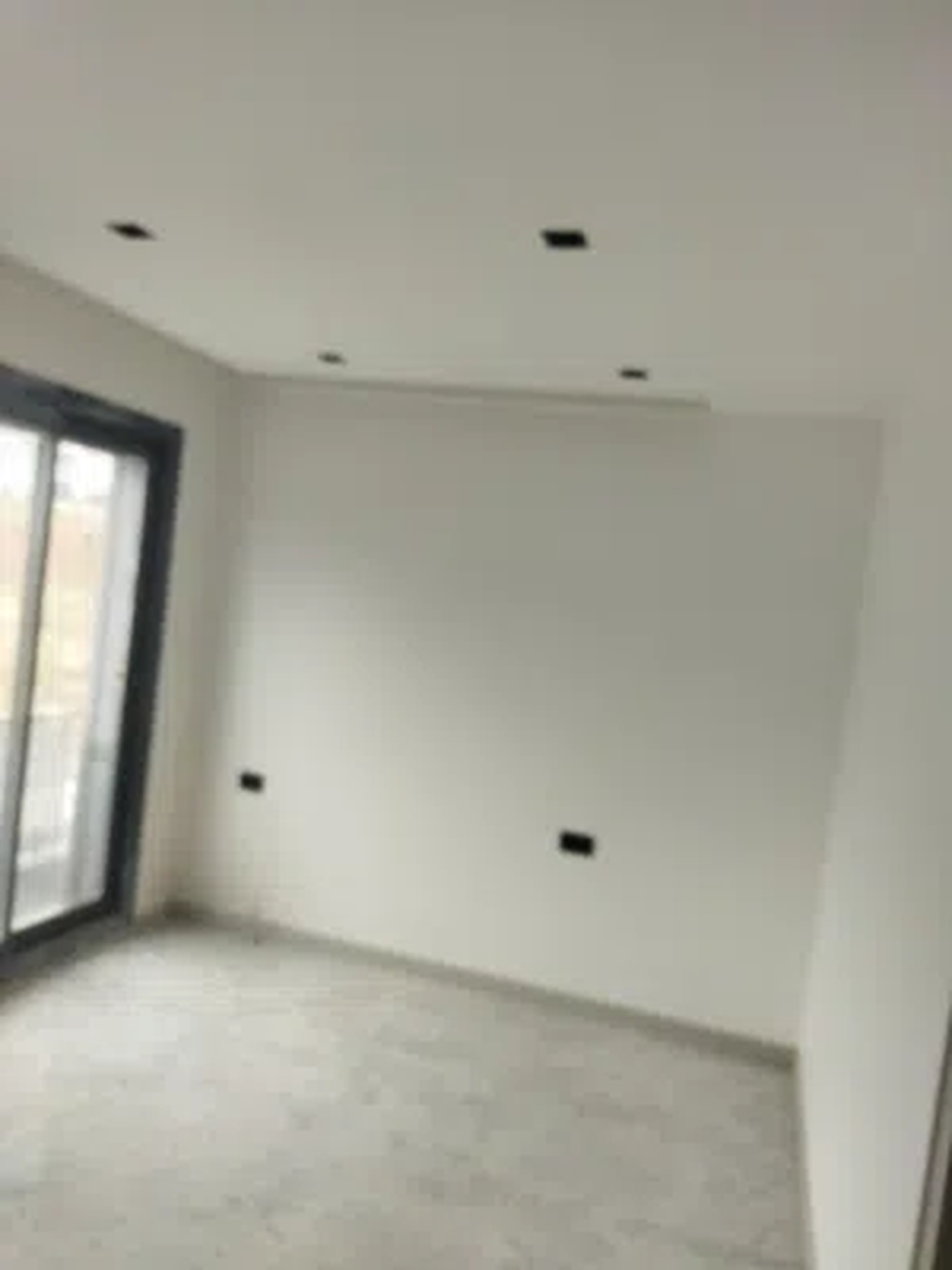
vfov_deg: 65.3
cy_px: 635
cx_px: 476
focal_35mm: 27
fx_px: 990
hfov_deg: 51.4
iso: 99
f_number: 1.79
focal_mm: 4.71
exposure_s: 1/334
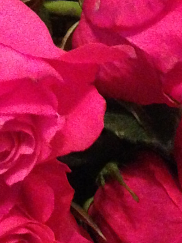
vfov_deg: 19.8
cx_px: 46
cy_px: 45
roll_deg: -22.9
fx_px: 687
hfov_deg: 15.0
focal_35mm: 98
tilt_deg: -24.4
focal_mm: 4.12
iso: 1600
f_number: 2.4
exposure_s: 1/17
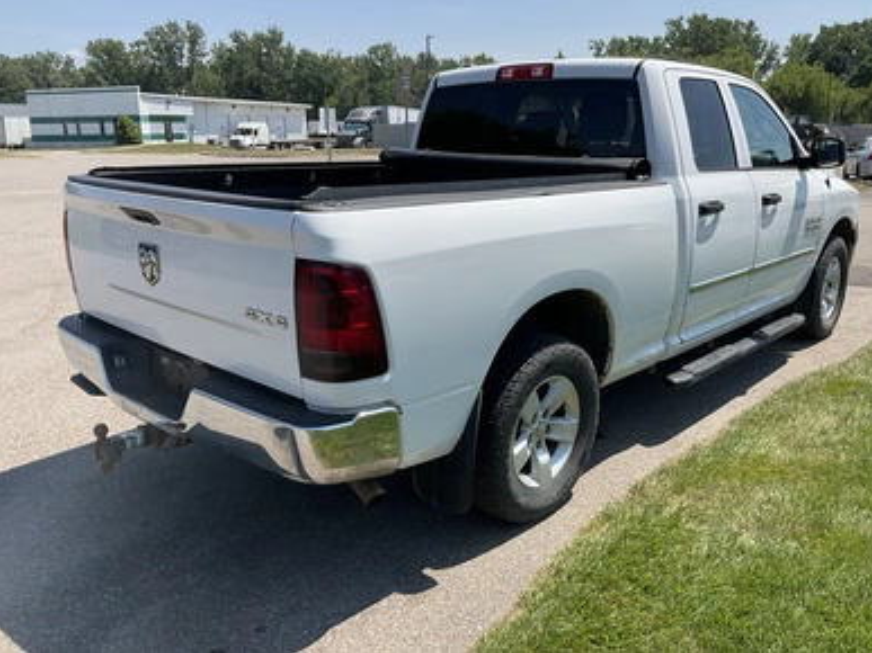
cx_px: 446
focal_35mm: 30
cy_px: 317
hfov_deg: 60.0
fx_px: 755
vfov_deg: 46.8
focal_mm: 3
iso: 25
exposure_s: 1/1786
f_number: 1.8
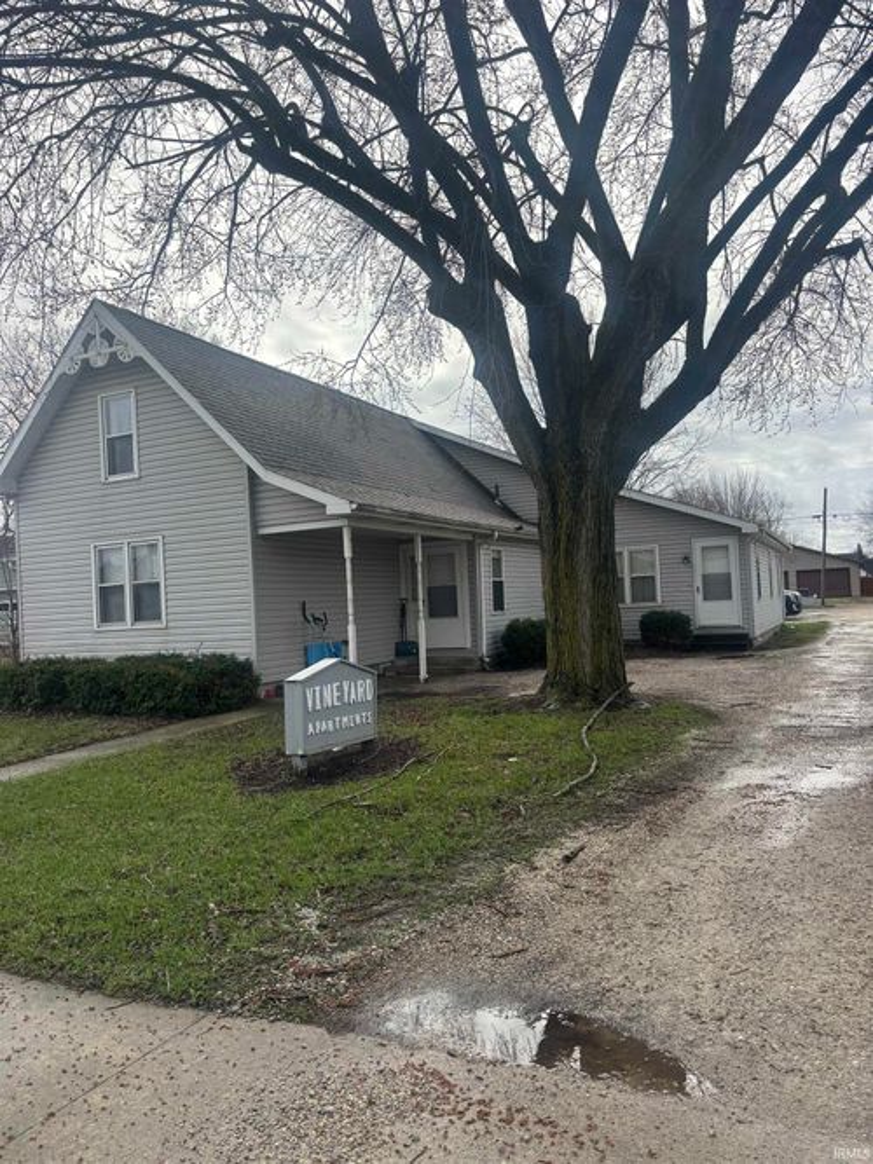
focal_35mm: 26
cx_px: 436
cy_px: 582
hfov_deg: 53.0
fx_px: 875
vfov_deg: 67.3
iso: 50
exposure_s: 1/3534
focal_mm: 5.96
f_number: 1.6
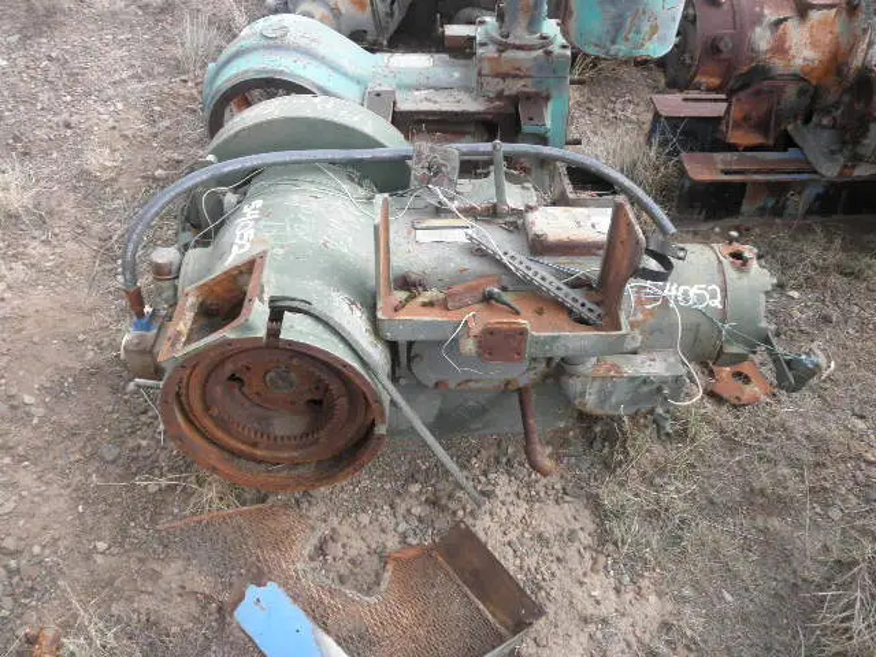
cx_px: 438
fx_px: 709
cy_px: 328
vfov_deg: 49.7
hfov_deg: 63.4
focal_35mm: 28
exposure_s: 1/60
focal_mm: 5
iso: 64
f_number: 3
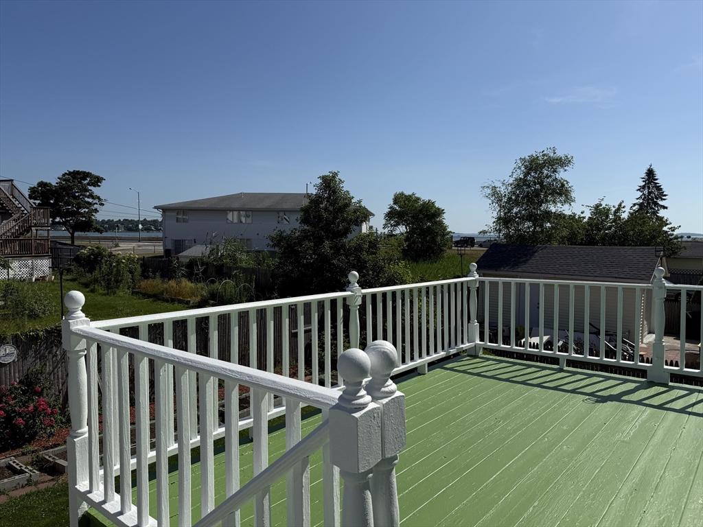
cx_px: 352
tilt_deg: -2.8
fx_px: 487
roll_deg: +0.2
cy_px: 264
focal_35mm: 24
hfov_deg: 71.6
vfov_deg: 56.8
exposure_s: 1/10309
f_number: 1.78
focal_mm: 6.76
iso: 80
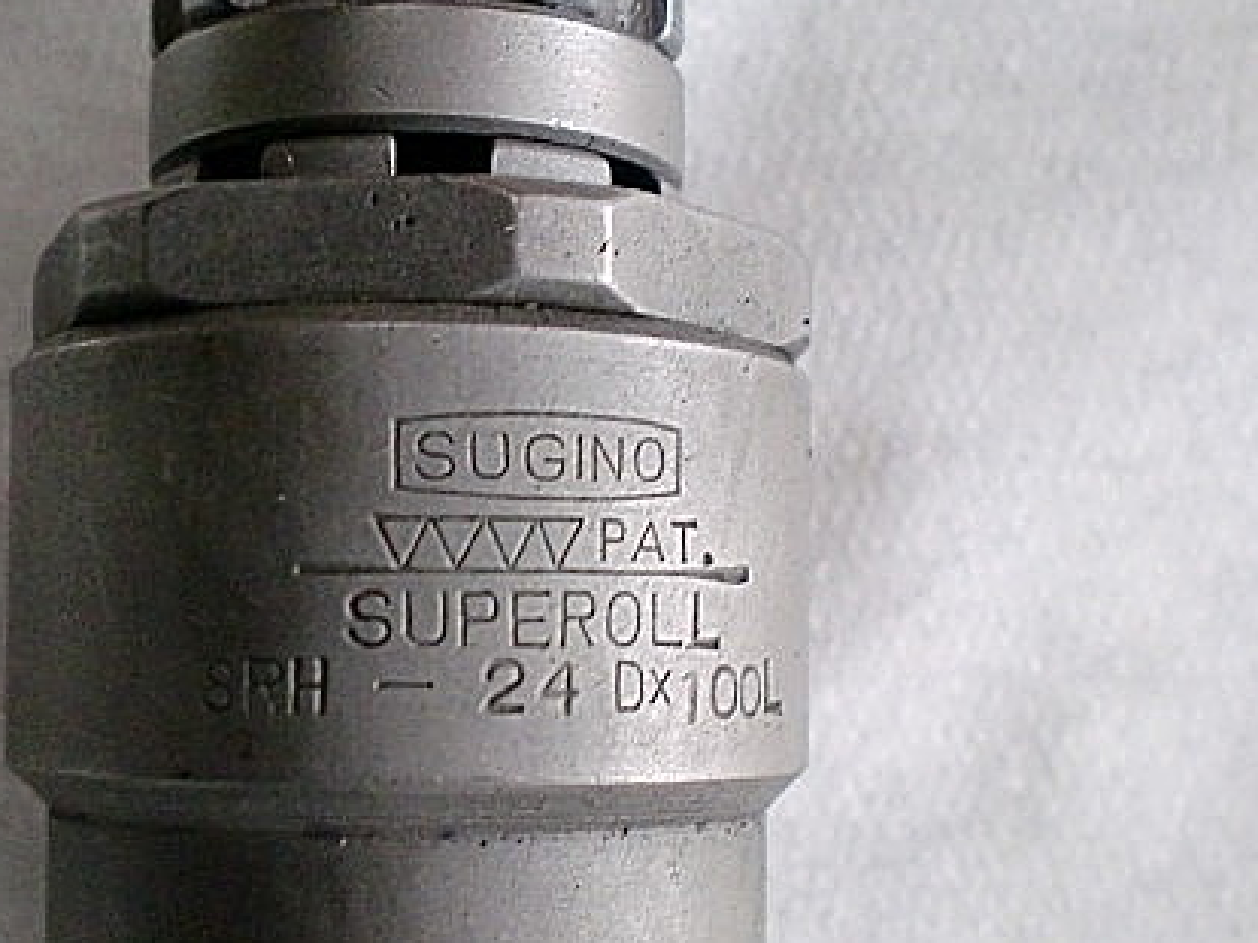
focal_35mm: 54
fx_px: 1962
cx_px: 470
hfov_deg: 35.4
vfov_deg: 26.9
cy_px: 597
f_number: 3.1
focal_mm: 6.3
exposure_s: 1/60
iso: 320
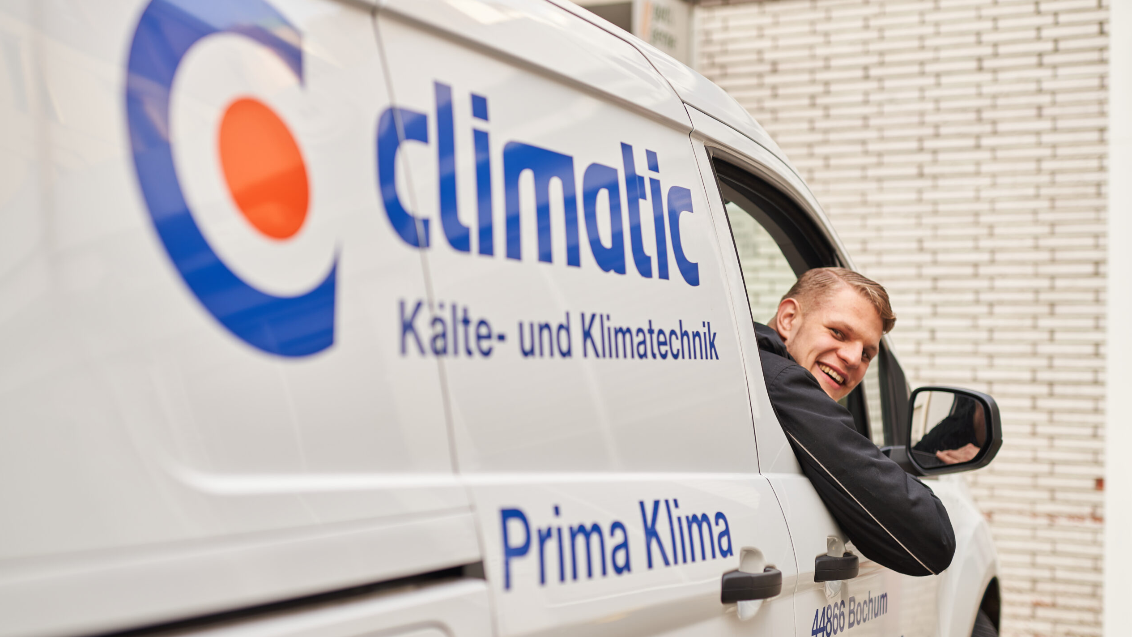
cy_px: 332
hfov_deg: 39.2
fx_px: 1591
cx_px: 567
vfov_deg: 22.6
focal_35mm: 53
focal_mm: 50
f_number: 2
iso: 100
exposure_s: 1/250
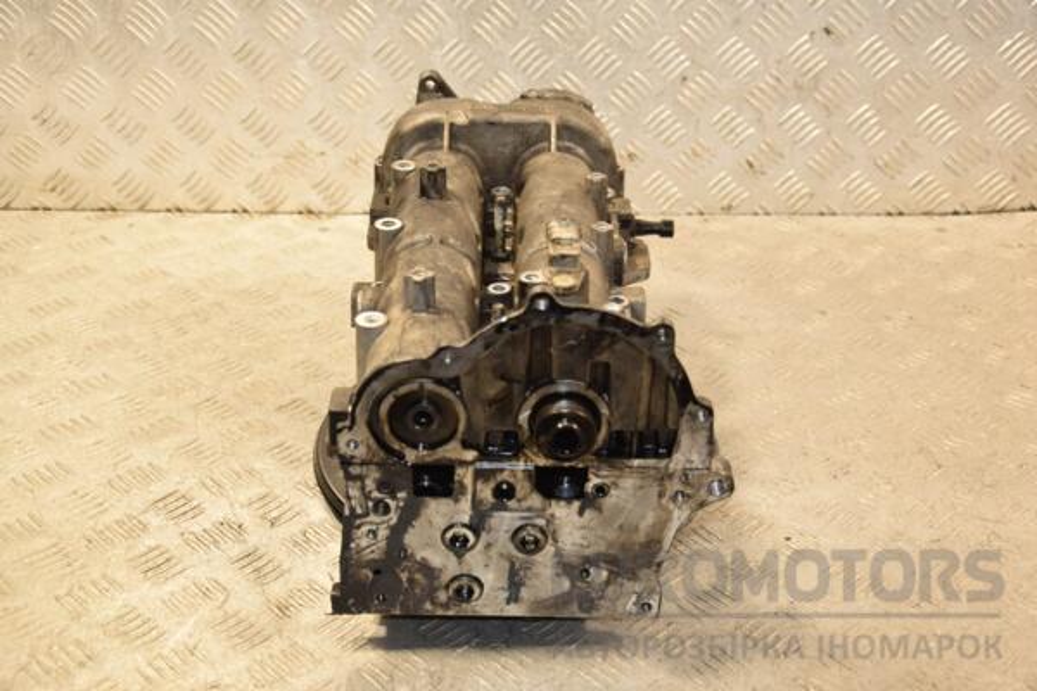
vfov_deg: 25.8
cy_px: 346
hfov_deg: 37.9
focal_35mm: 52
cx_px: 518
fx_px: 1512
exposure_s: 1/160
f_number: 5
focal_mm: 35
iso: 800
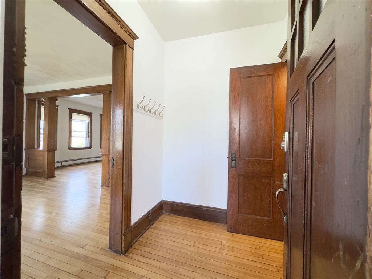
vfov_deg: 85.7
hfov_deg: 102.1
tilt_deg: +0.3
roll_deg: -1.5
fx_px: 150
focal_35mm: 14
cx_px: 186
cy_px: 140
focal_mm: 2.22
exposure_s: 1/120
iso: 320
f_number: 2.2
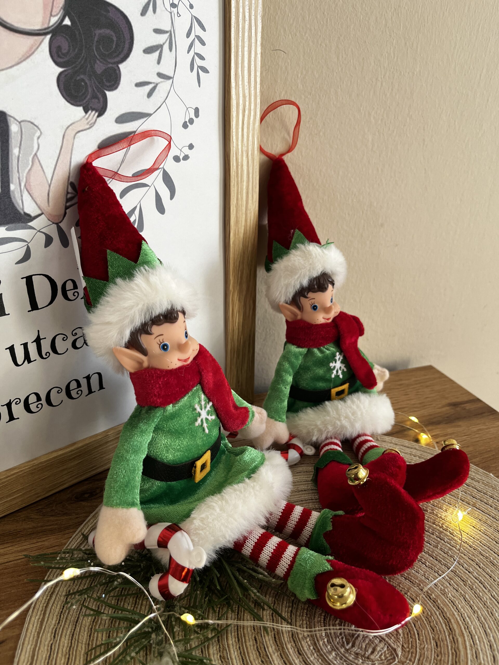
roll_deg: -3.1
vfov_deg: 67.3
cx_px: 250
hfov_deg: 53.1
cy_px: 332
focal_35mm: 26
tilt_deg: -24.5
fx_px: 500
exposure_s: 1/121
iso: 100
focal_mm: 5.1
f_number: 1.6
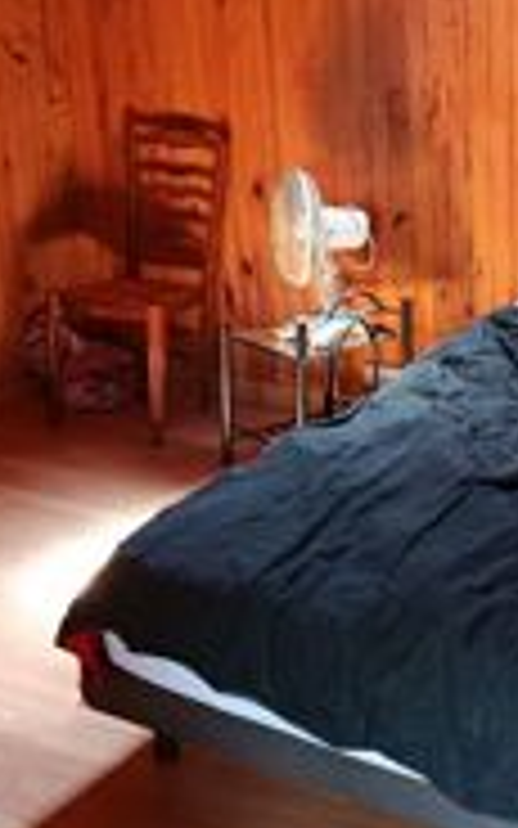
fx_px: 1333
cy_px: 299
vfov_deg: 34.3
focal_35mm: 59
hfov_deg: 21.8
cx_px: 401
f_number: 1.7
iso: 990
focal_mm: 5.24
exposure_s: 1/33.3
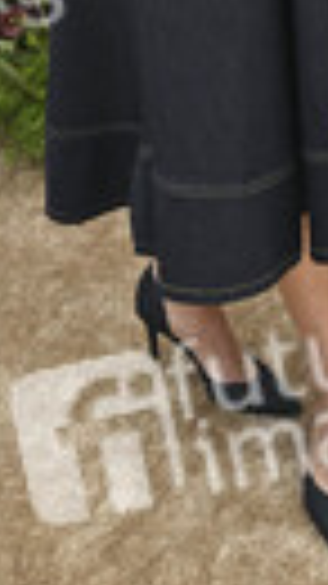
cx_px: 373
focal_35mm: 113
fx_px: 1749
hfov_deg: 10.6
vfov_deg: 17.3
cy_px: -256
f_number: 7.1
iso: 250
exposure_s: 1/320
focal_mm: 35
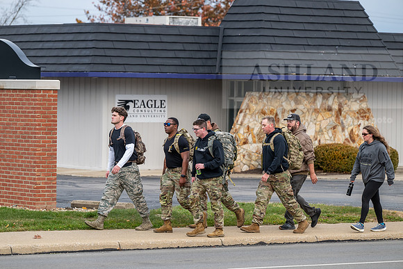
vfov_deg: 7.9
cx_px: 202
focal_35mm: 175
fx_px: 1959
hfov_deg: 11.7
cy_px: 134
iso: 800
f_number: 5
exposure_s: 1/1000
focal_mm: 175
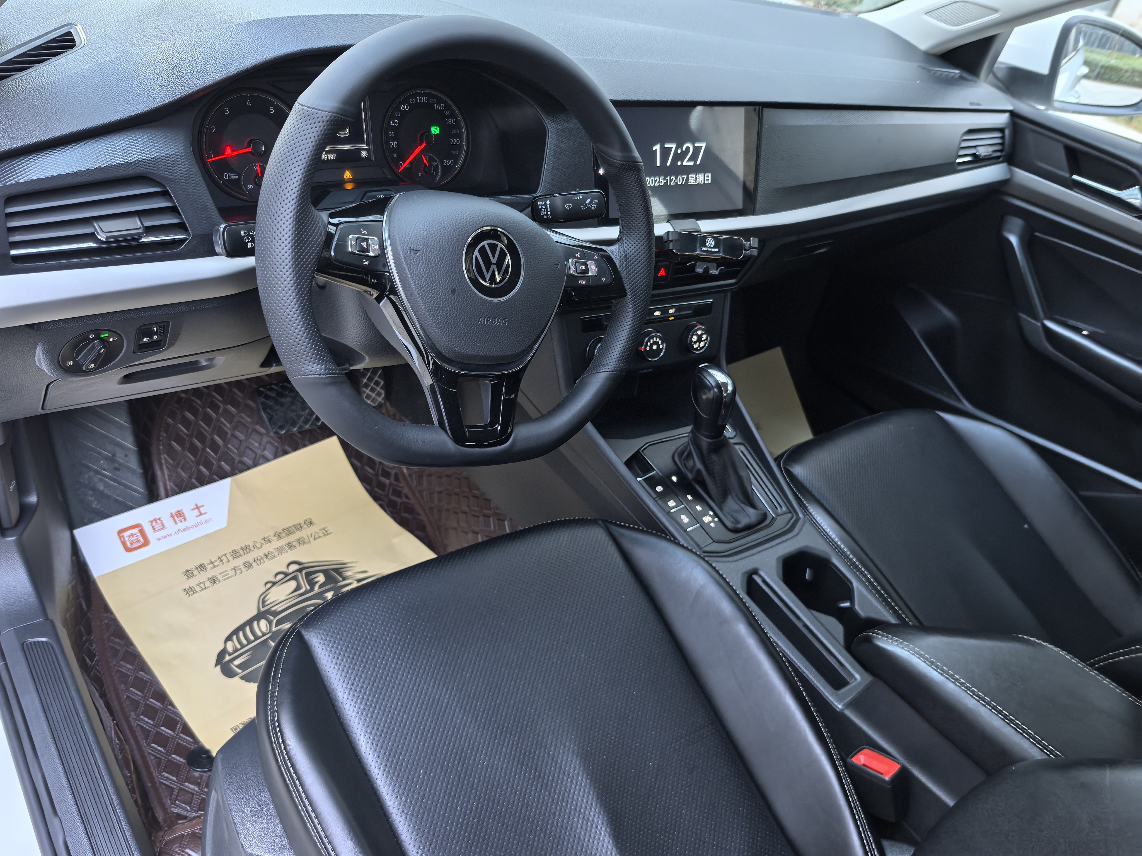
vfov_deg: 51.4
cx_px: 571
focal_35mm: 27
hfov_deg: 65.3
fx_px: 891
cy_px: 428
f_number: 1.4
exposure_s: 1/50
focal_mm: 6.98
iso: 320
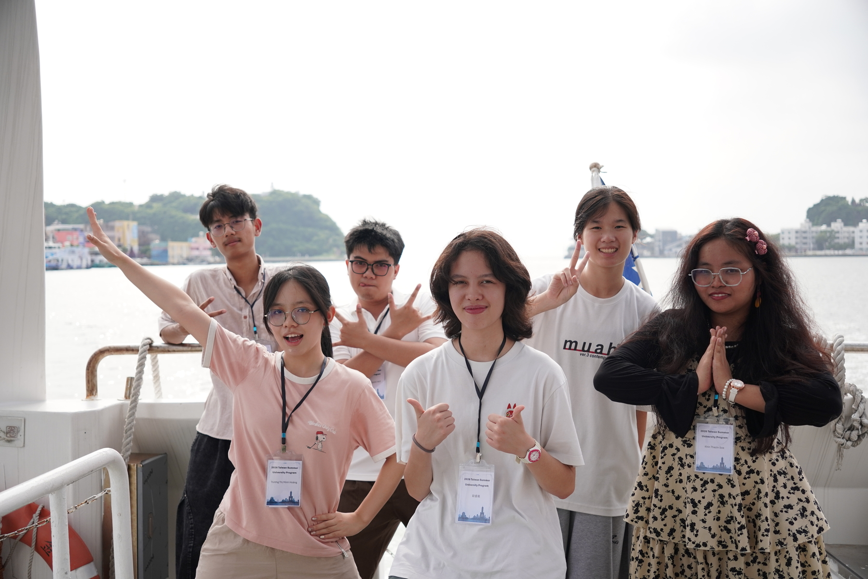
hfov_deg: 47.9
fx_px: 976
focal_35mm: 40
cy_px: 290
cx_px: 434
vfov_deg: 33.0
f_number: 2.8
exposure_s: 1/2500
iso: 200
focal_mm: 27
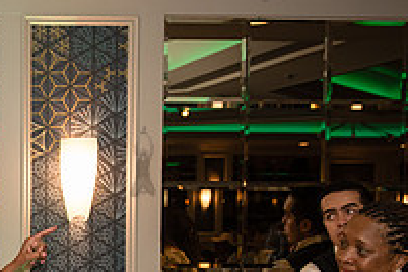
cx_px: -120
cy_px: 259
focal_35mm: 81
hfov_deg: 22.5
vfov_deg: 16.6
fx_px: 918
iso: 1600
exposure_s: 1/200
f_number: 3.5
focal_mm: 28
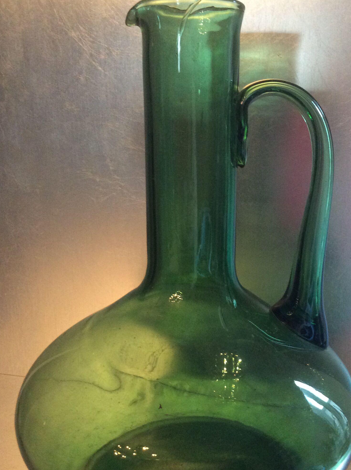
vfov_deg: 44.8
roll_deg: +0.3
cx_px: 208
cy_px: 247
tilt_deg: -15.1
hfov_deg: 34.2
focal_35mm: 42
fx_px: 569
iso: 200
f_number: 2.4
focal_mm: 3.3
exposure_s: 1/25
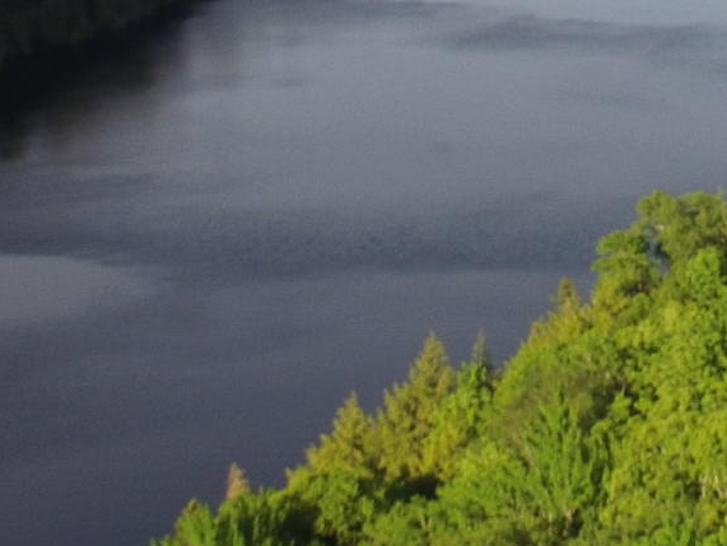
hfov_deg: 18.3
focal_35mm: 105
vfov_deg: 13.9
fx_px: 2207
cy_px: -24
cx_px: 695
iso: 100
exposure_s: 1/640
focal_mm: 3.61
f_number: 2.8
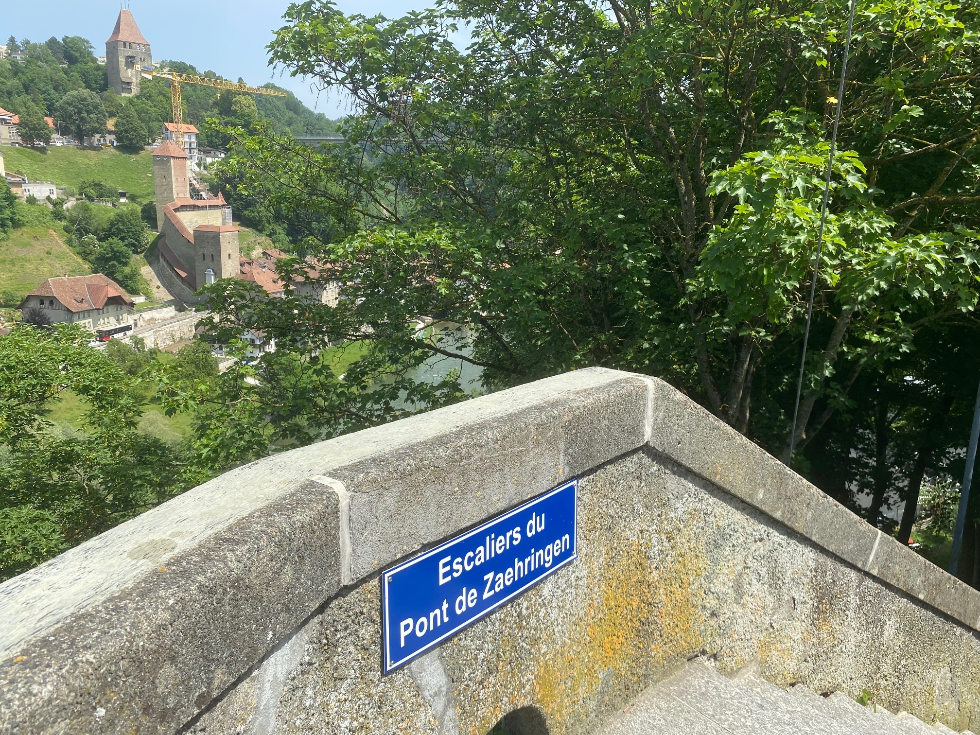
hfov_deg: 67.3
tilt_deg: -13.1
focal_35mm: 26
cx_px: 490
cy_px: 368
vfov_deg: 53.1
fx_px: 736
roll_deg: -1.9
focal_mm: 4.25
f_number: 1.8
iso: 32
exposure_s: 1/1701
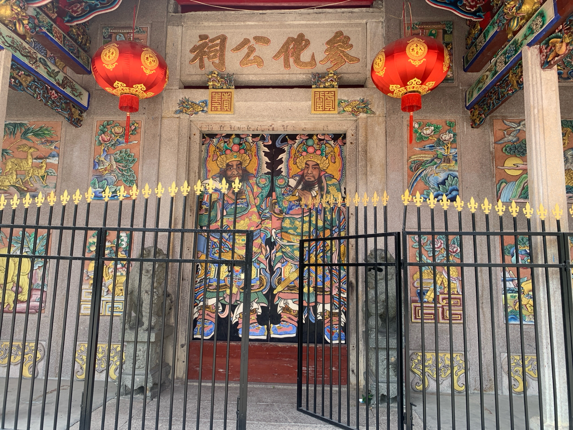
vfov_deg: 53.1
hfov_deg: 67.3
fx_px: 430
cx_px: 286
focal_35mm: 26
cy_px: 215
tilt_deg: +7.4
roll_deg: -0.9
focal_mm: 4.25
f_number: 1.8
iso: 25
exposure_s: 1/338
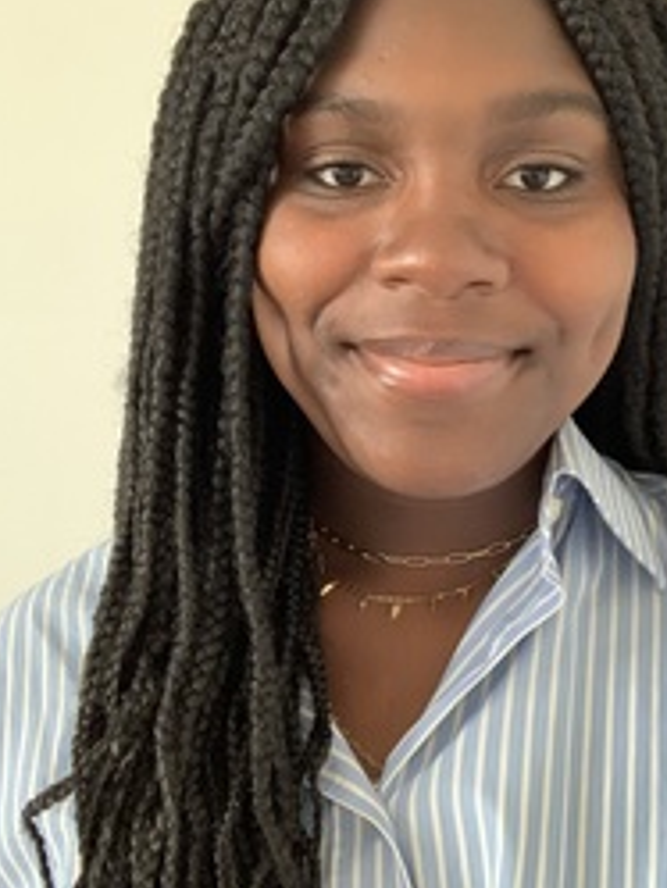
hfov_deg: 32.1
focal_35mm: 45
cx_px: 391
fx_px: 1155
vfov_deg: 42.1
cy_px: 432
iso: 320
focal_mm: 2.87
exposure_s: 1/31
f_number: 2.2
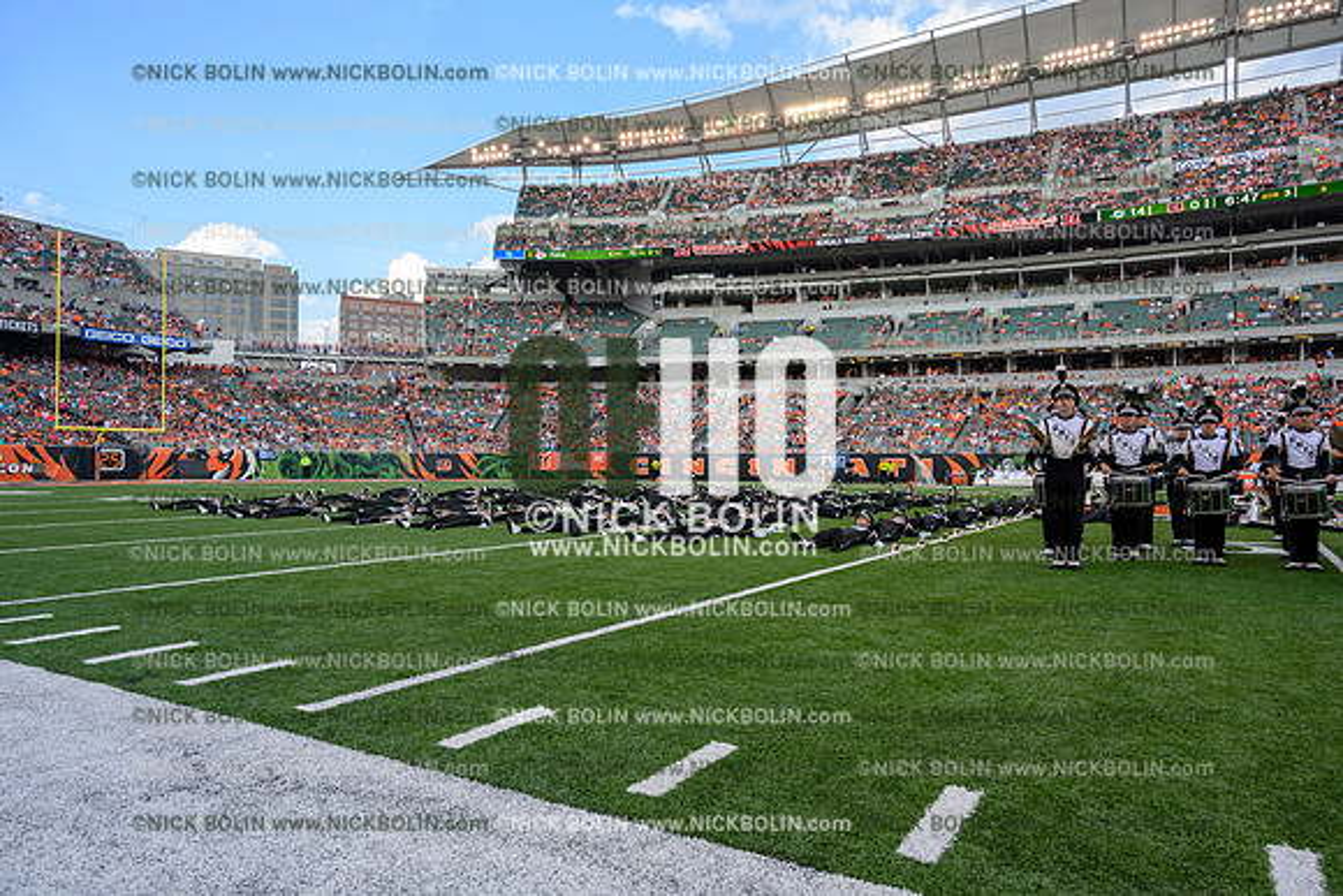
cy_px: 448
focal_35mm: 24
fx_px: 896
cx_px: 672
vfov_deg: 53.2
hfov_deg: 73.7
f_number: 7.1
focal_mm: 24
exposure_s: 1/100
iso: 80
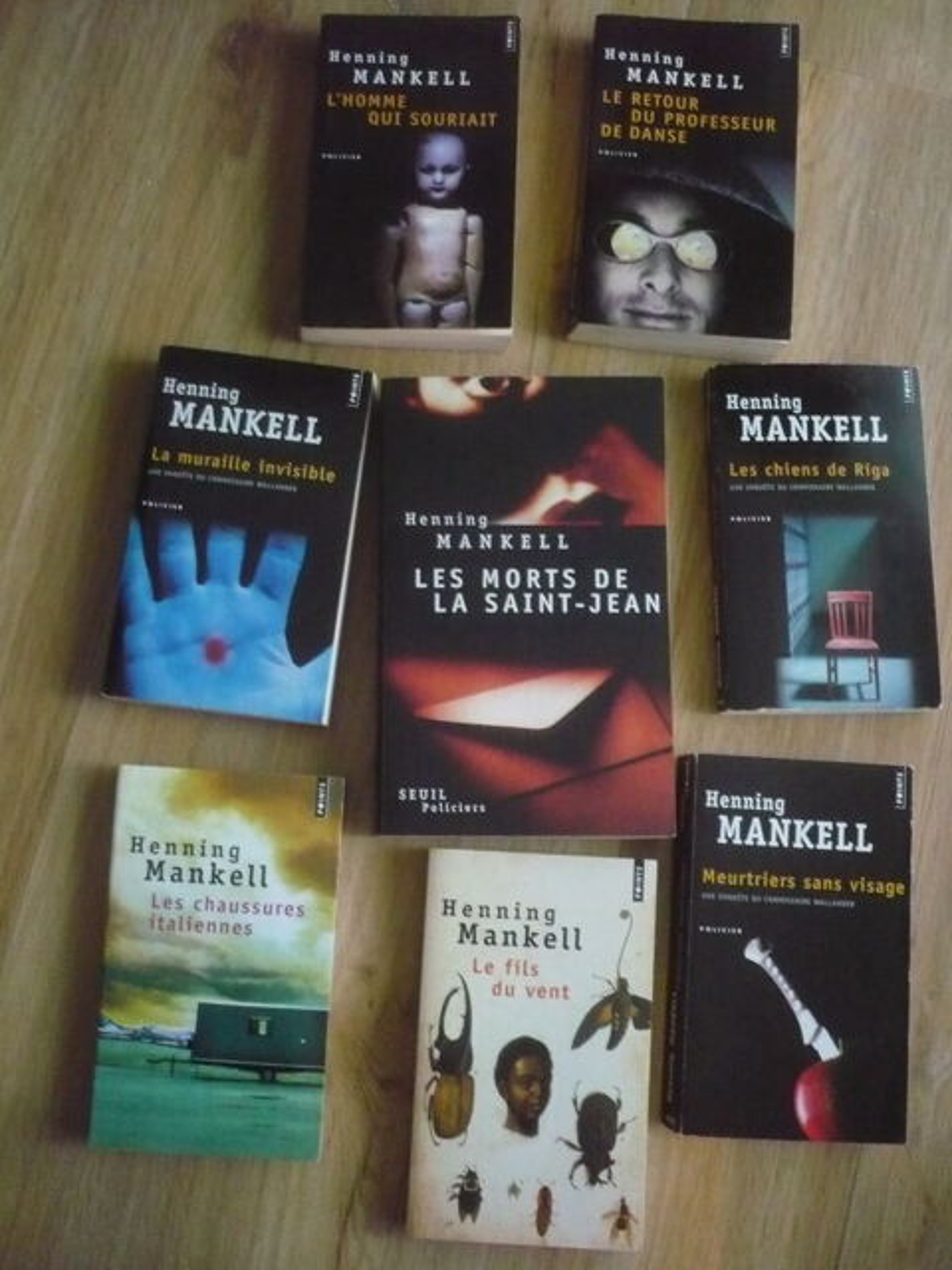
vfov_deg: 52.6
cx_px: 476
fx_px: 1283
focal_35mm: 35
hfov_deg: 40.7
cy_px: 635
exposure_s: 1/15
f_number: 2.8
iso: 800
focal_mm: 5.8
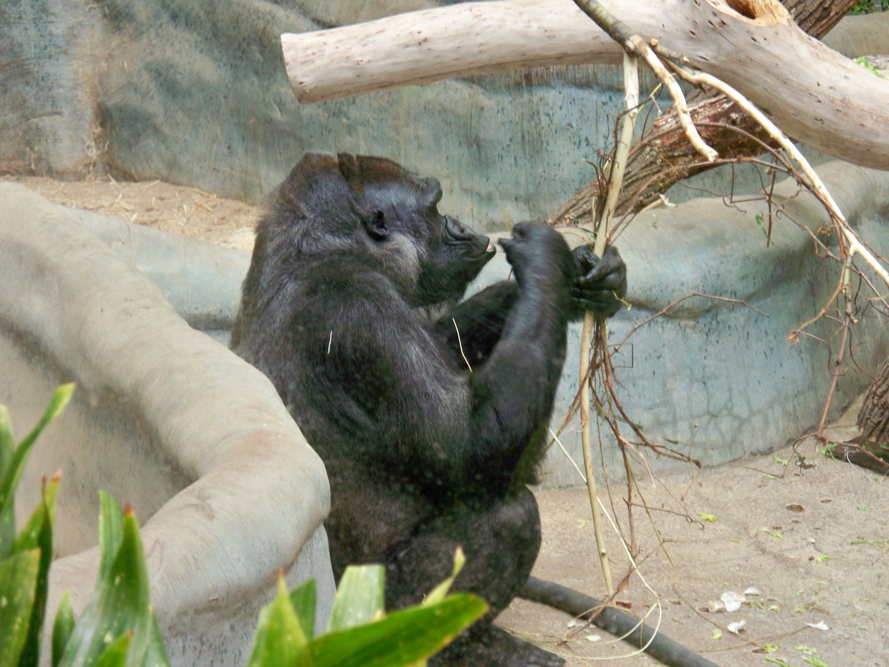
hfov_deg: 14.6
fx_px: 3467
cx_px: 444
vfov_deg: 11.0
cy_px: 334
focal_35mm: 135
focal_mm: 28.83
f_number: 4.4
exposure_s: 1/40
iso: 125
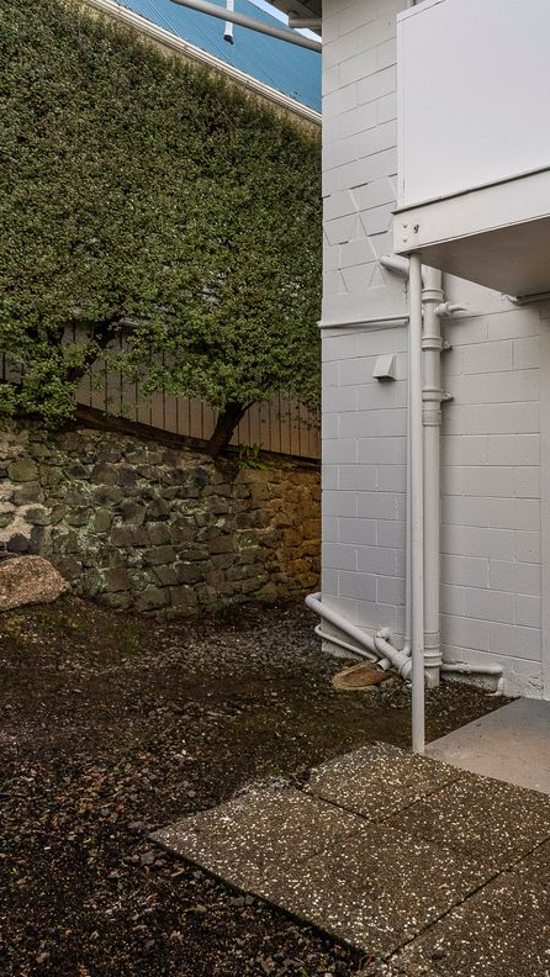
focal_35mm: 27
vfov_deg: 69.8
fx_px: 699
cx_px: 481
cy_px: 492
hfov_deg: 40.2
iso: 800
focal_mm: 17
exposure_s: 1/5
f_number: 9
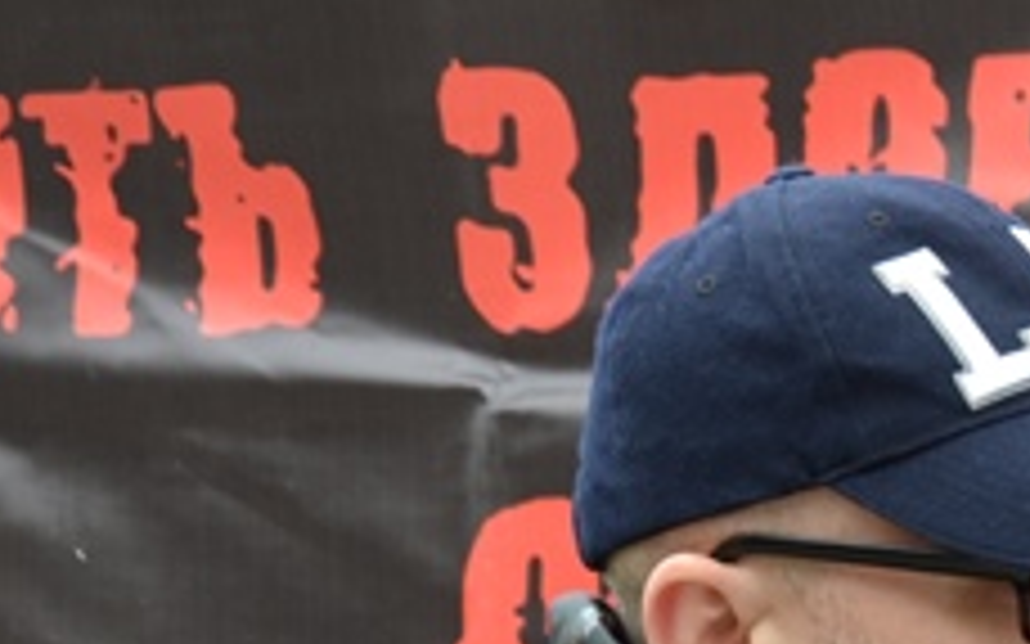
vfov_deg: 6.2
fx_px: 5753
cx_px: 2082
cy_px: 1272
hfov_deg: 9.5
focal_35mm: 205
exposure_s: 1/125
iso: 125
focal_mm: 30
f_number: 5.6
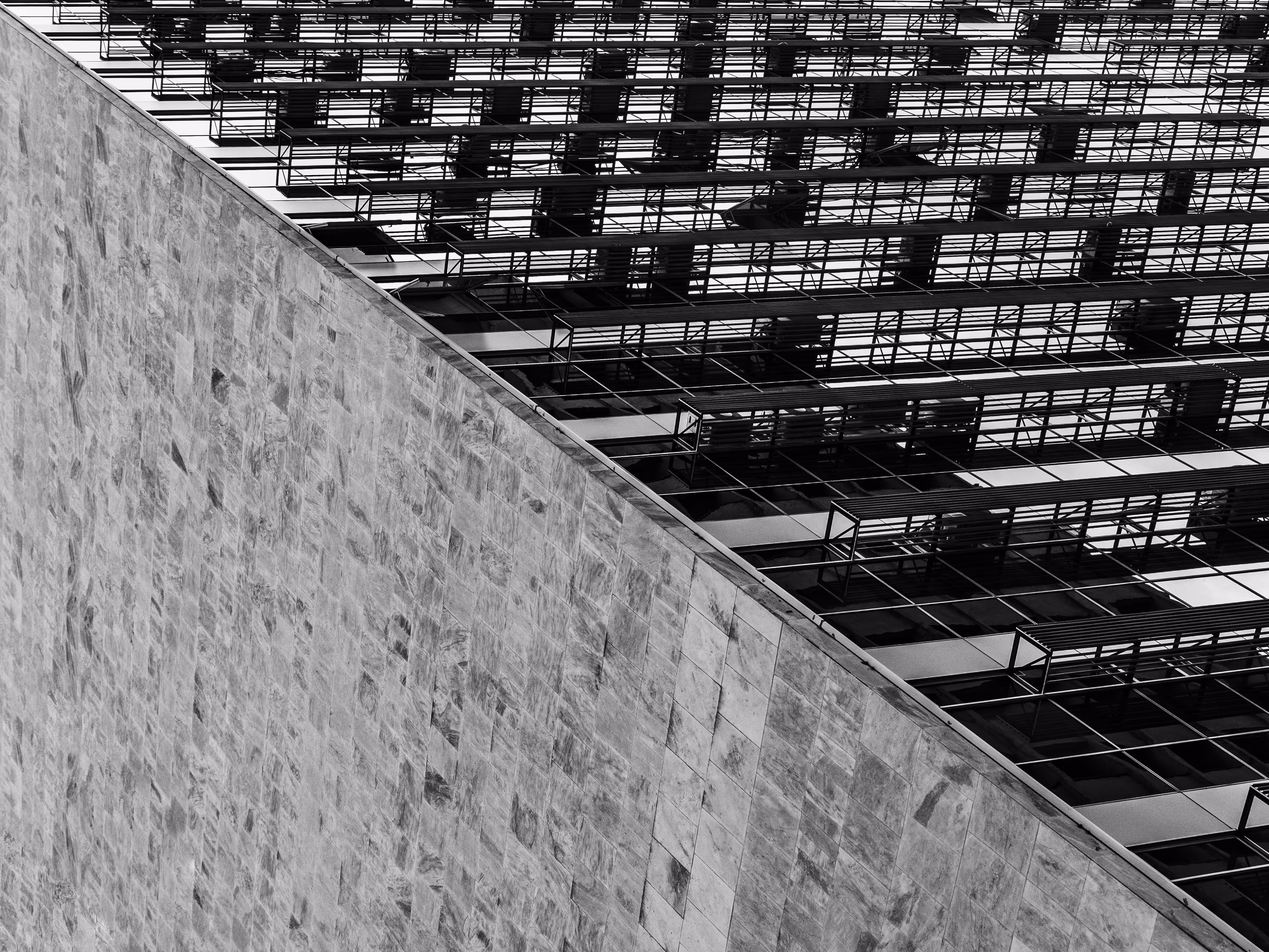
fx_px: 2273
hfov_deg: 31.2
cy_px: 476
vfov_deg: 23.7
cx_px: 634
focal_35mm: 62
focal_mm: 27.9
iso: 200
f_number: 8
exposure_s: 1/400
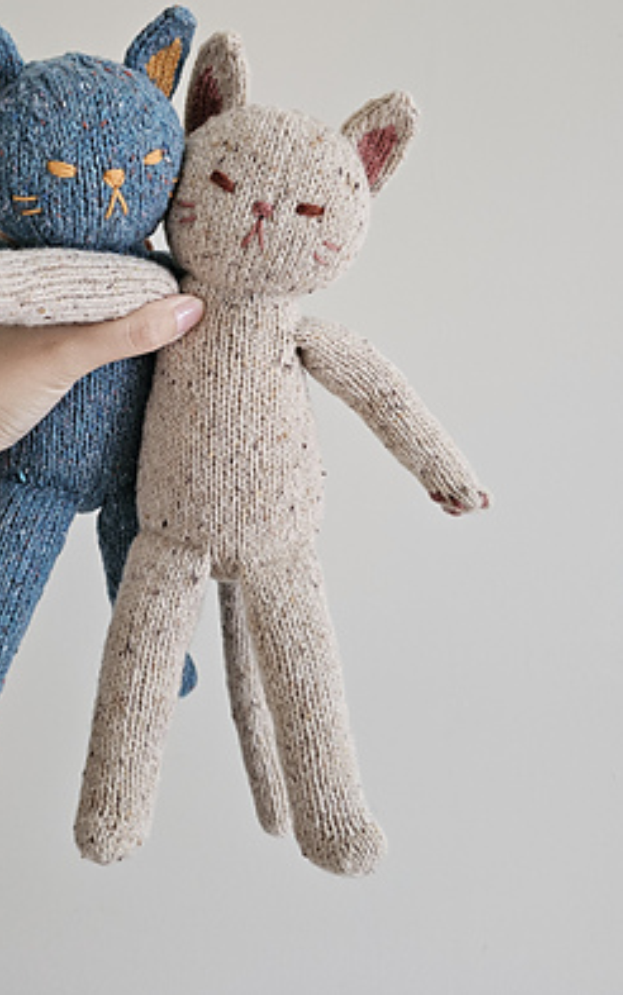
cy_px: 367
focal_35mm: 31
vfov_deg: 60.3
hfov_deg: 39.8
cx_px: 172
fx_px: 841
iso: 800
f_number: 1.7
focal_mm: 6.3
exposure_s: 1/60
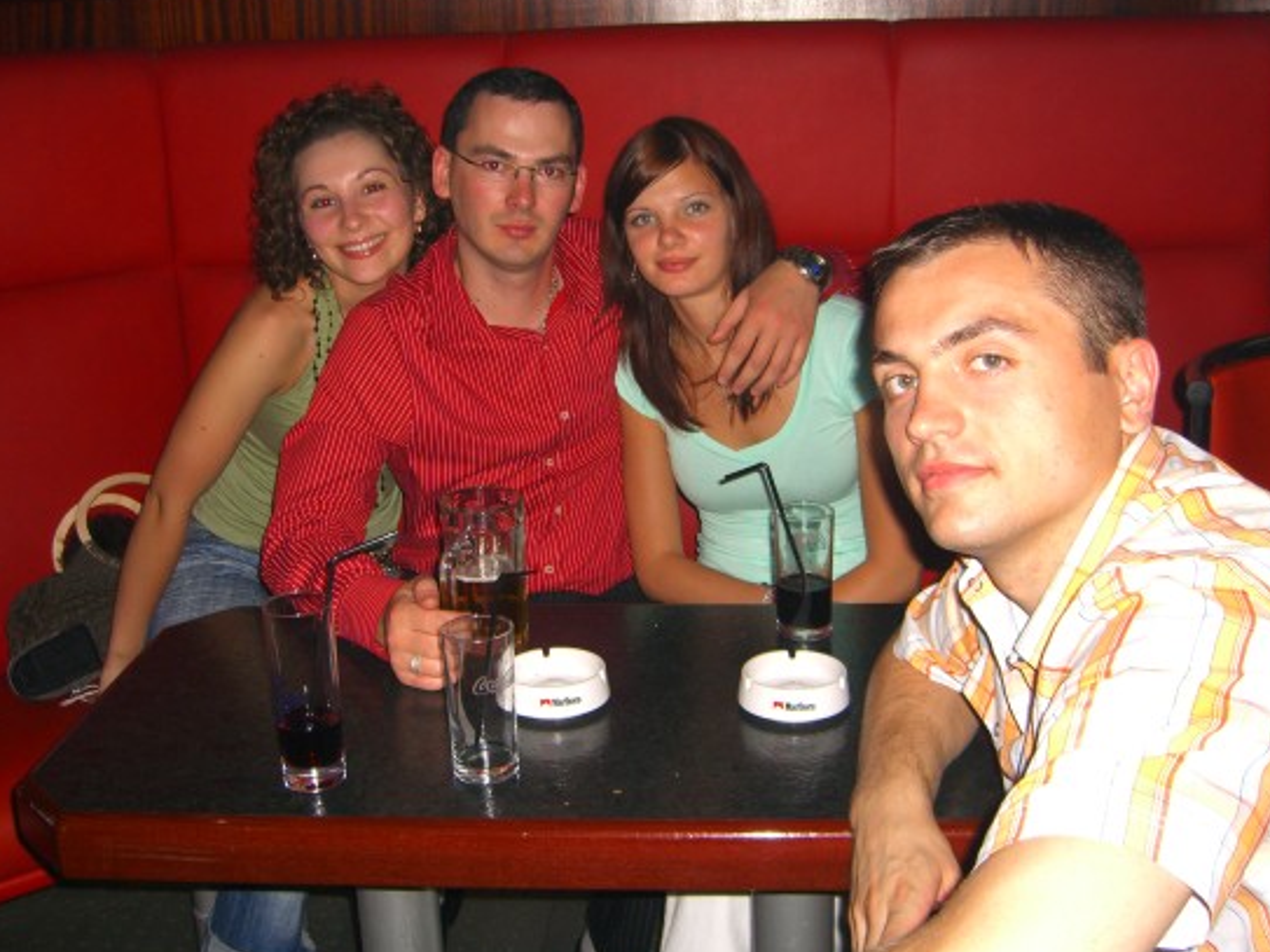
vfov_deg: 34.3
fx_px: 1541
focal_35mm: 42
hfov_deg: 44.8
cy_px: 454
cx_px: 617
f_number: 2.8
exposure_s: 1/60
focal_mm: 7.9
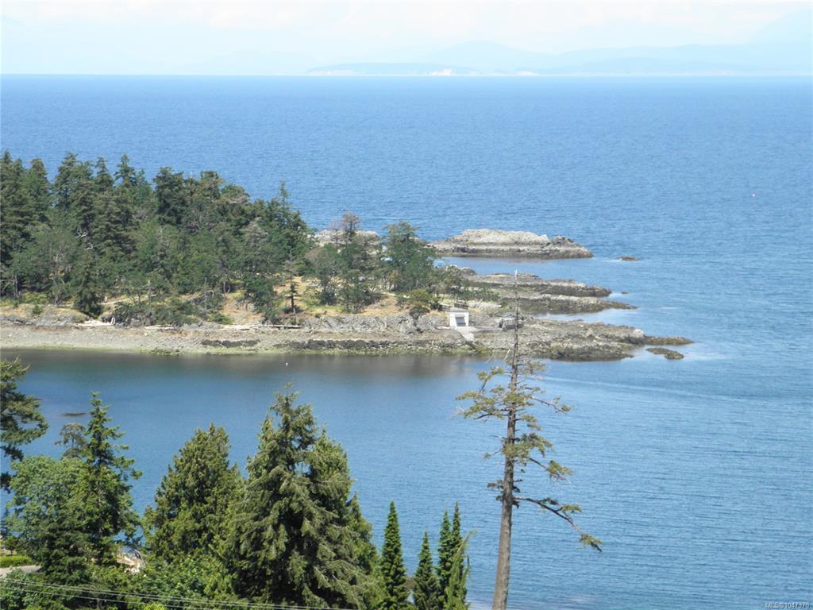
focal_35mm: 126
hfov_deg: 15.6
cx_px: 406
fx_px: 2959
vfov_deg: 11.8
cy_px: 305
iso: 100
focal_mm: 22.5
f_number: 9.6
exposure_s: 1/80
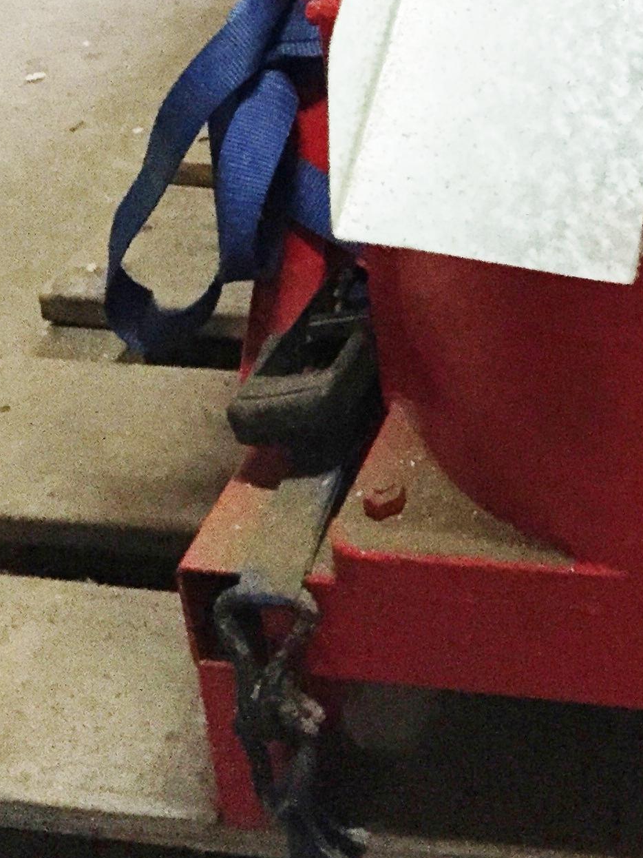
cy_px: -136
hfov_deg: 18.3
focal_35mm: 76
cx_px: 799
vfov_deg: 23.7
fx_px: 1882
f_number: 2.2
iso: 400
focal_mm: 4.15
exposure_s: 1/15
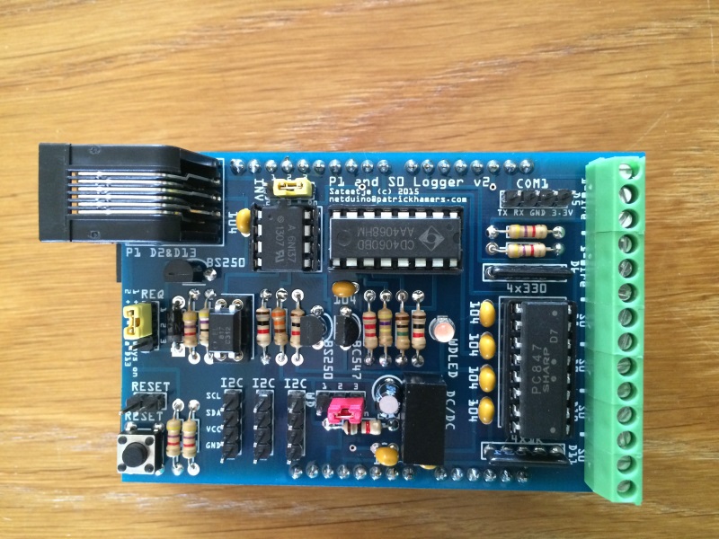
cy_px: 270
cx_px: 360
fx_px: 602
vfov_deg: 48.2
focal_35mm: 29
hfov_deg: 61.7
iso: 320
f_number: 2.2
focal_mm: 4.15
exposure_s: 1/20
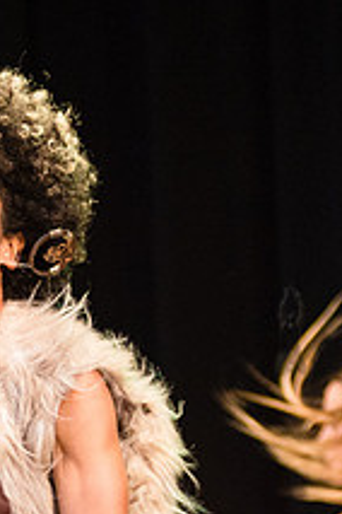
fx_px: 4132
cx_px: -13
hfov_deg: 4.7
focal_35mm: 290
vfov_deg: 7.1
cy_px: 533
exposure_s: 1/1250
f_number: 2.8
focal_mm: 80
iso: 2500
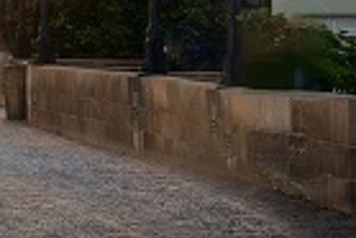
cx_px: -361
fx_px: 2732
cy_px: -349
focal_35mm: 276
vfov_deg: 4.8
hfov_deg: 7.2
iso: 100
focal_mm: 48
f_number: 9
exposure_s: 1.3
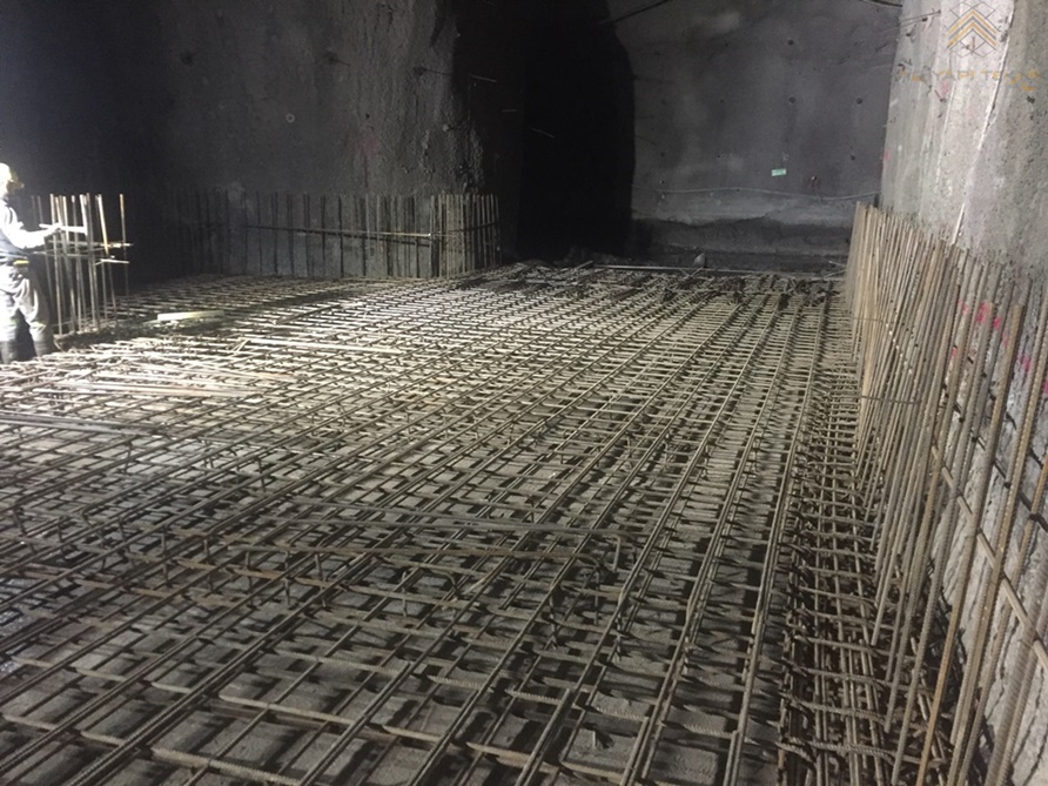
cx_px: 524
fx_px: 878
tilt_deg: -12.0
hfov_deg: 61.7
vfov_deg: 48.2
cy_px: 393
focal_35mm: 29
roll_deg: -1.1
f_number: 2.2
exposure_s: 1/17
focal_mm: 4.15
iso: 640
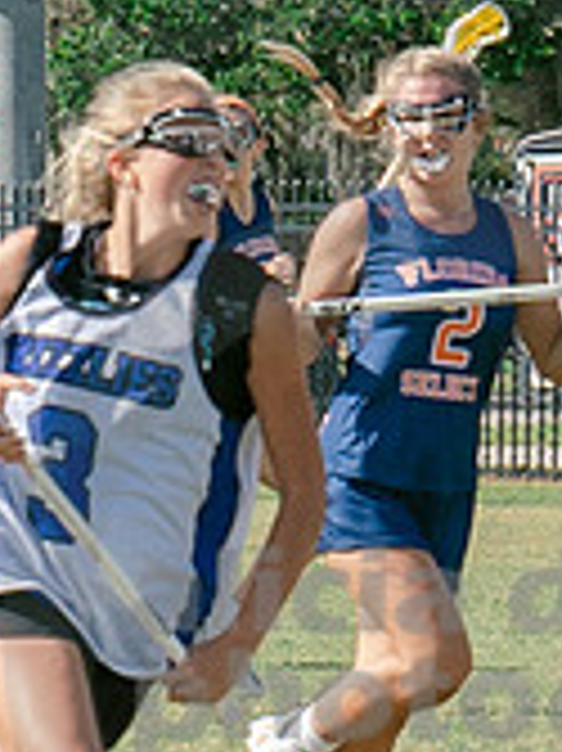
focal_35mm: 740
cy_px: 723
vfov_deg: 2.7
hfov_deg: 2.0
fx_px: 16039
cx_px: 1211
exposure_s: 1/1000
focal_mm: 70
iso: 250
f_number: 5.6
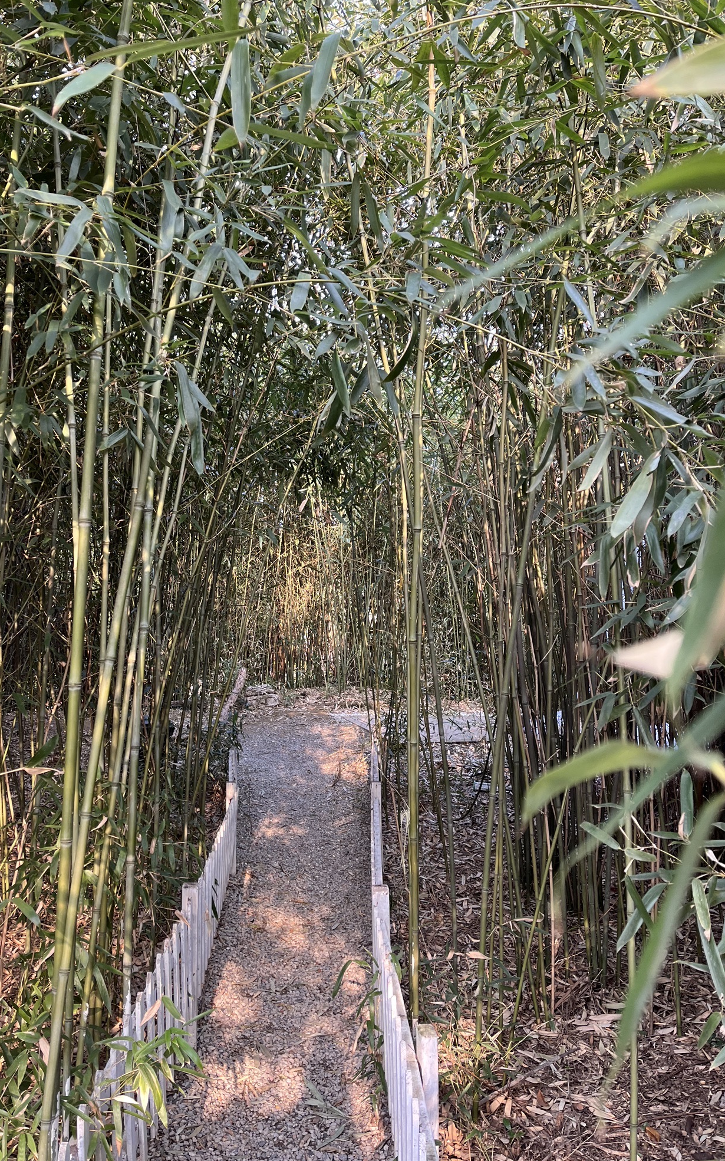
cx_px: 294
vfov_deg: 66.5
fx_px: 886
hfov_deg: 44.3
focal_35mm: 28
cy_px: 574
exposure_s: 1/121
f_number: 1.6
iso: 80
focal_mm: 5.1
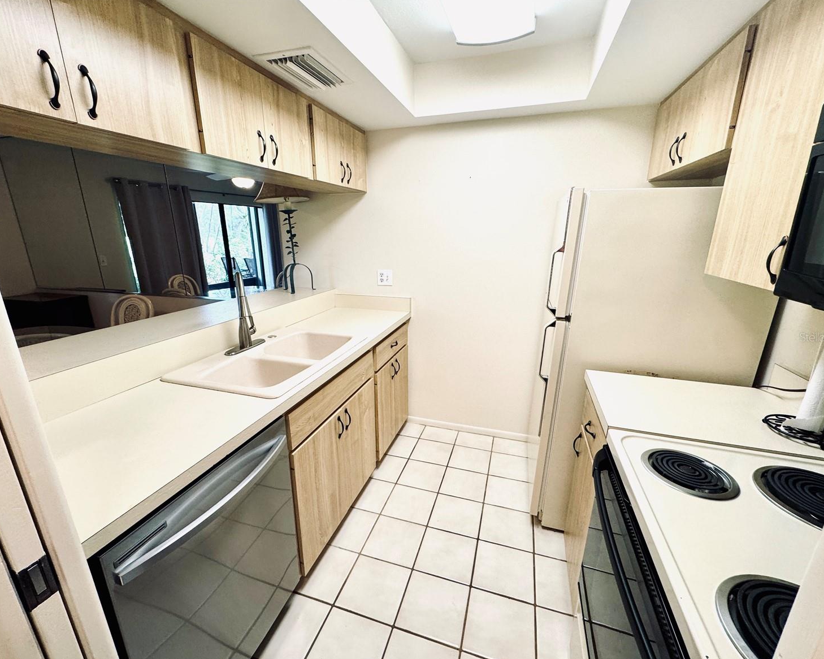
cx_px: 401
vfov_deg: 84.0
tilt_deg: -17.2
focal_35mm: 15
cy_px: 337
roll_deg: -0.3
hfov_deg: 96.8
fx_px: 366
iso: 160
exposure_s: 1/120
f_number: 2.2
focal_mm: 2.22
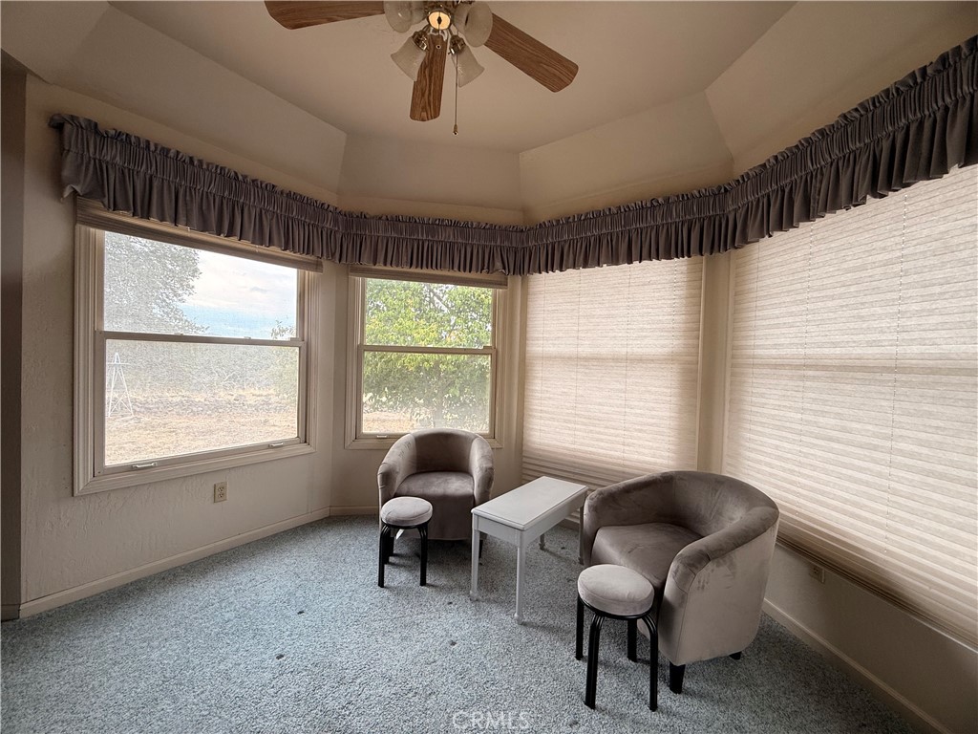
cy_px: 367
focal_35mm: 14
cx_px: 489
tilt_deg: -0.2
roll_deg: -1.5
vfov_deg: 85.7
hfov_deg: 102.1
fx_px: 396
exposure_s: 1/120
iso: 80
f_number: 2.2
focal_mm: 2.22
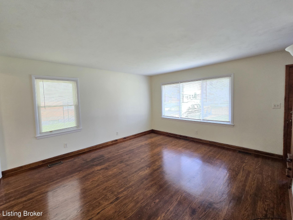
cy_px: 106
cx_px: 138
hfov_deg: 102.0
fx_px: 118
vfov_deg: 85.6
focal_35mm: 14
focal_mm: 2.2
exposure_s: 1/100
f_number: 2.2
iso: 250
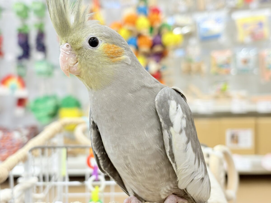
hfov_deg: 36.8
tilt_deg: -4.6
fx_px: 407
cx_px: 136
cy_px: 102
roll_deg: +2.5
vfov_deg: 28.0
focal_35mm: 52
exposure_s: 1/50
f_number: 1.6
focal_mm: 5.96
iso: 64
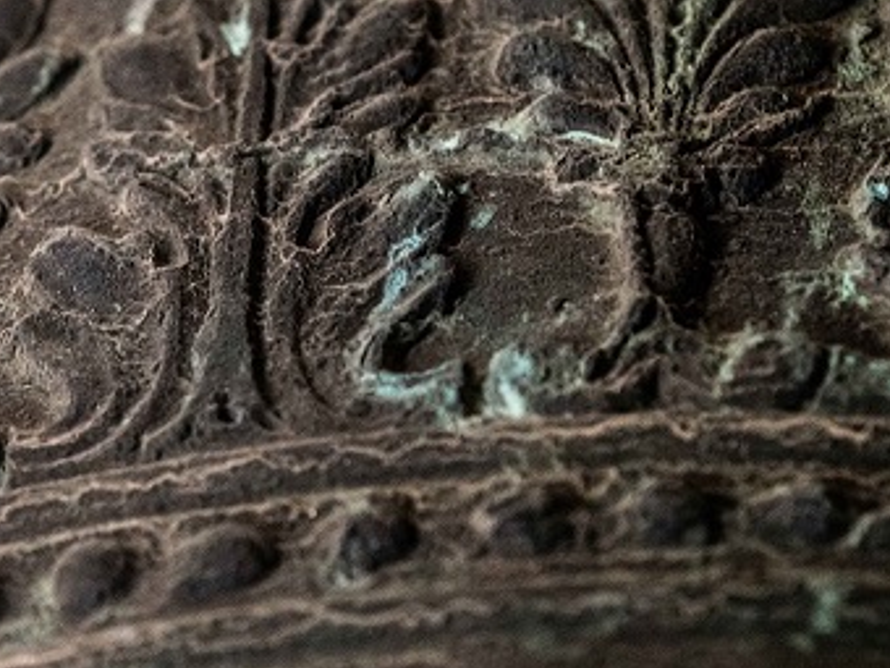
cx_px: 79
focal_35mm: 618
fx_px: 15889
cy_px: 203
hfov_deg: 3.2
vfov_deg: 2.4
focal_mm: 150
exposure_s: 1/30
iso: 2000
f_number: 4.5
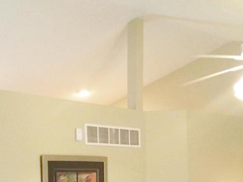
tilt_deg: -4.9
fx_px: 512
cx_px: 113
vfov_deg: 18.9
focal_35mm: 73
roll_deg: +2.0
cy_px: 226
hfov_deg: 26.7
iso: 250
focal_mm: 4.15
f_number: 2.2
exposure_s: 1/30
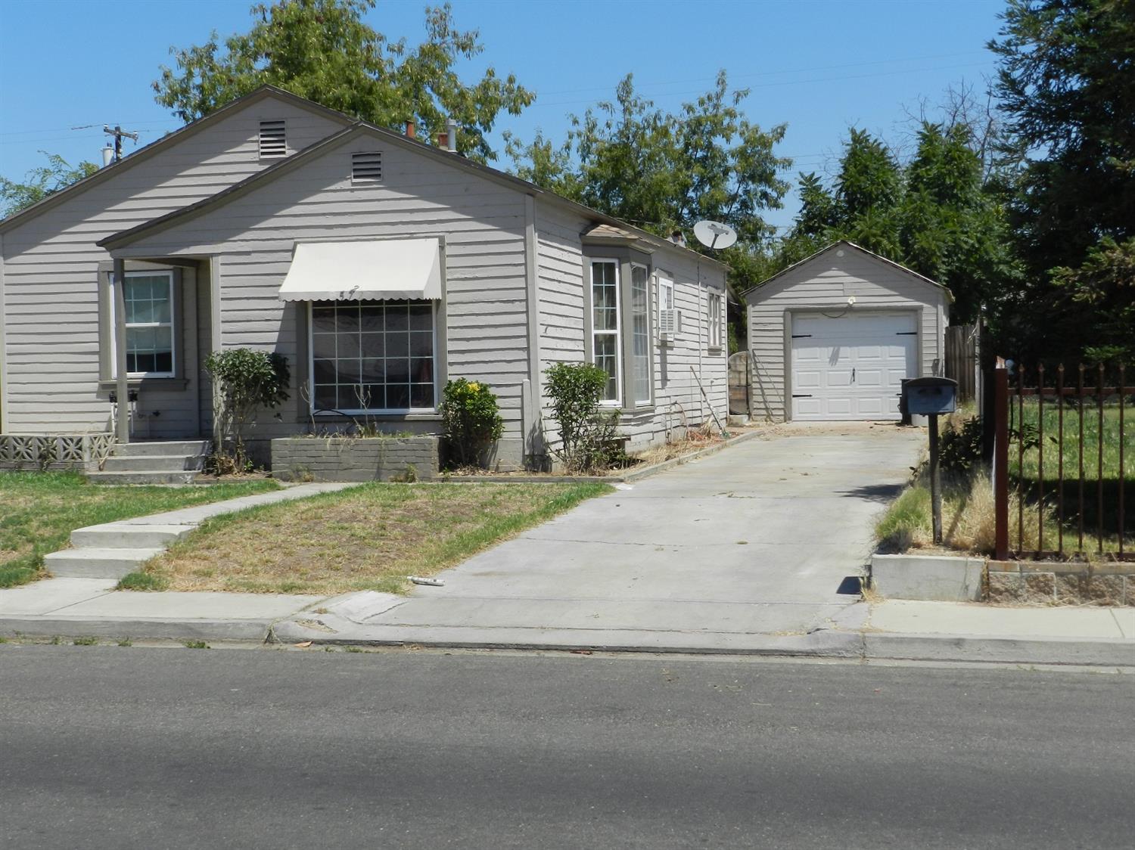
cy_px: 425
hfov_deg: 41.3
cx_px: 568
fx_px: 1508
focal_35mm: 46
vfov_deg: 31.5
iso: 160
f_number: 5
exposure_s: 1/800
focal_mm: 8.1
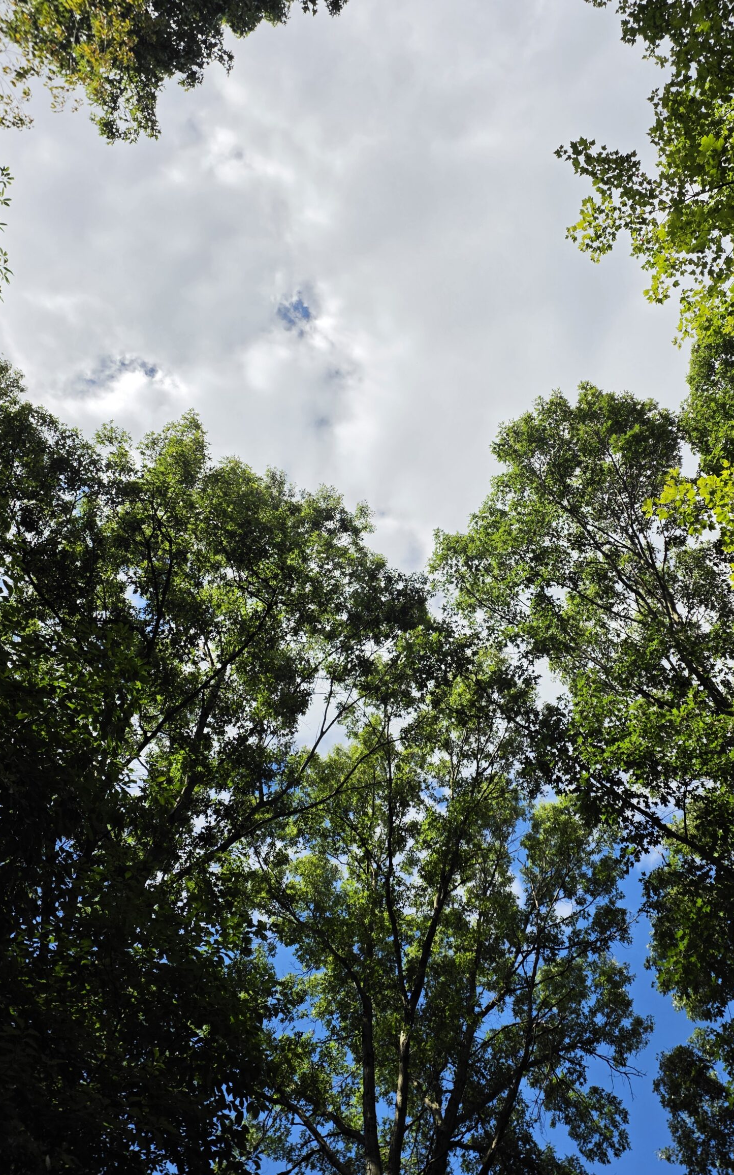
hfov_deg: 45.8
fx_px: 864
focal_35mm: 27
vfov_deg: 68.4
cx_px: 440
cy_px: 585
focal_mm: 6.25
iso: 64
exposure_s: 1/7939
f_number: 1.7
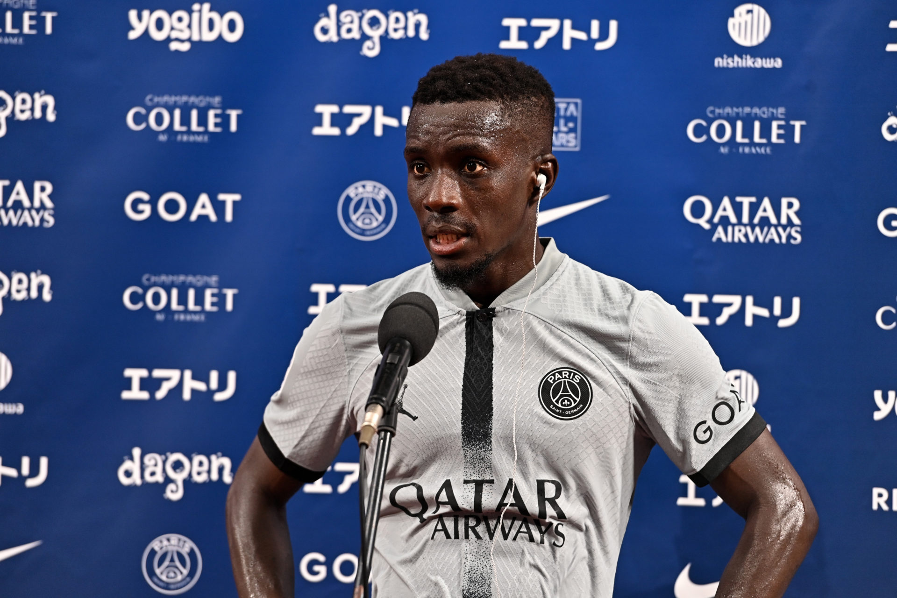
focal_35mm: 200
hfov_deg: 10.3
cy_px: 299
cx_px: 448
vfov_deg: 6.9
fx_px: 4983
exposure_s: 1/320
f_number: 3.5
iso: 1000
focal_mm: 200
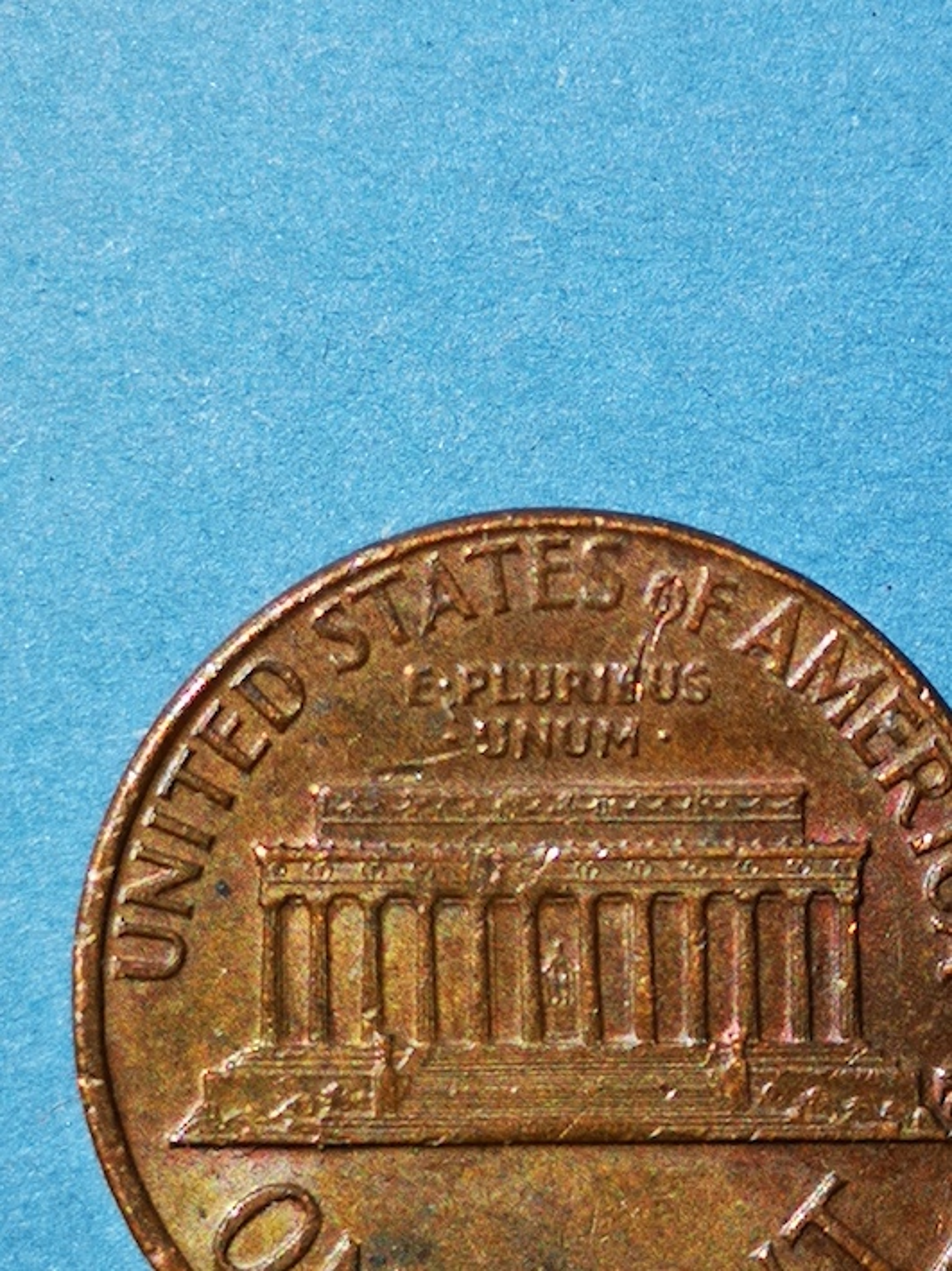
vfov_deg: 19.1
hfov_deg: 14.4
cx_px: 476
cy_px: 636
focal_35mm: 103
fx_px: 3780
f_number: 1.8
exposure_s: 1/2725
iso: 50
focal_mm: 5.58
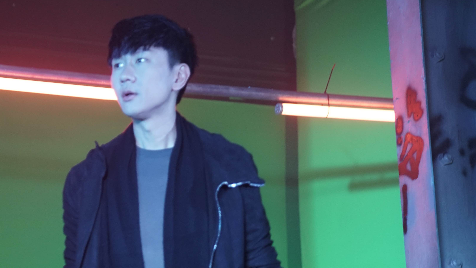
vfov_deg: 8.2
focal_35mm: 145
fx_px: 1830
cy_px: 368
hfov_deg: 14.5
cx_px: -45
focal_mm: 56
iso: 1000
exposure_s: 1/60
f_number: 2.8
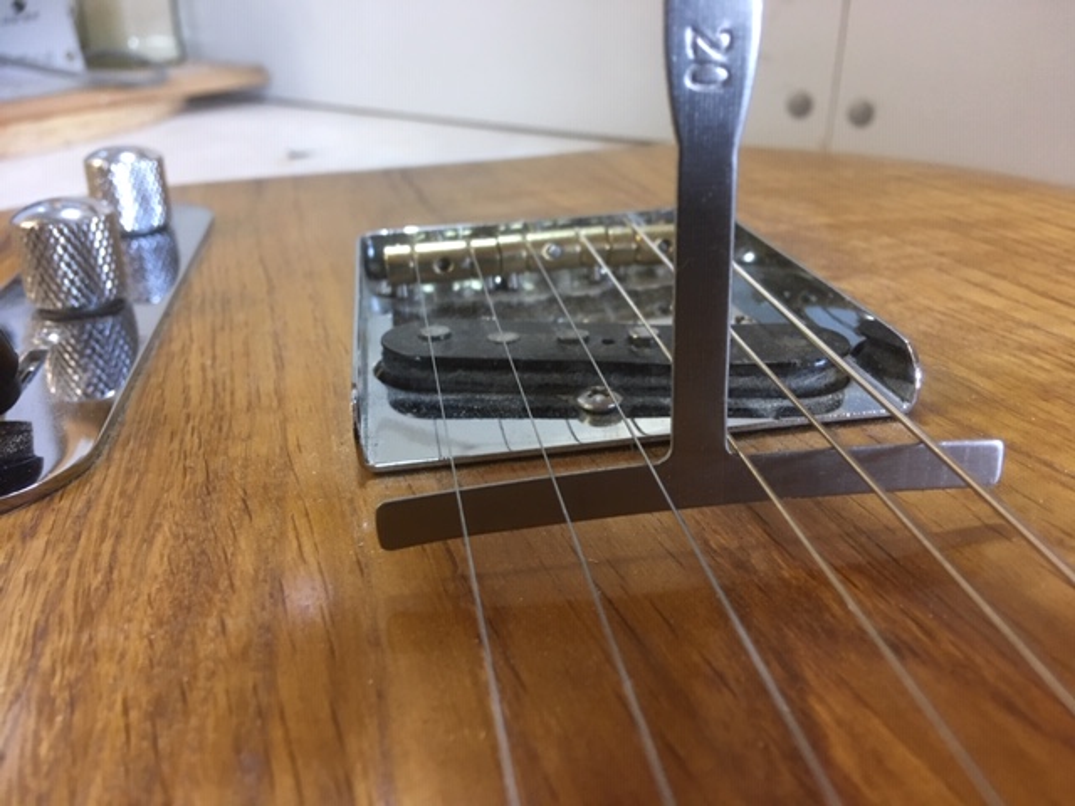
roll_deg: +1.0
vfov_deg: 48.2
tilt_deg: -26.6
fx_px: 901
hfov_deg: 61.7
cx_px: 538
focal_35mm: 29
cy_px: 403
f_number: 2.2
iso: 160
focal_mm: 4.15
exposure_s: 1/33
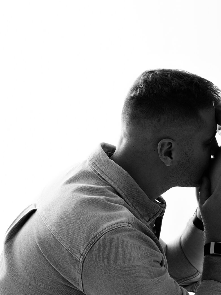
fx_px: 1200
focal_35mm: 141
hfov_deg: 10.5
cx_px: 192
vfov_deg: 14.0
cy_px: 132
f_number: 4
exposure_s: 1/160
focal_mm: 60
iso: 160
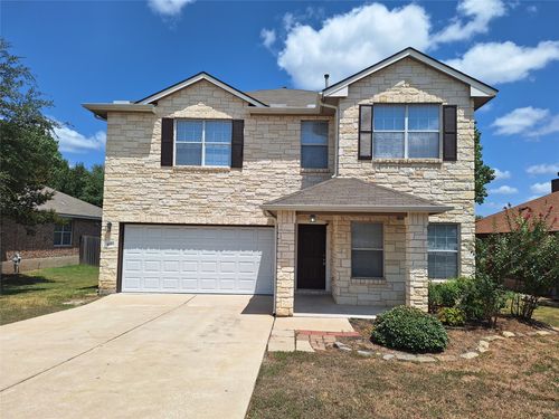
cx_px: 280
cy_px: 210
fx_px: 371
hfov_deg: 73.9
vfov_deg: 58.9
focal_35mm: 23
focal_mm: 5.54
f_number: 1.8
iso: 40
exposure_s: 1/3774
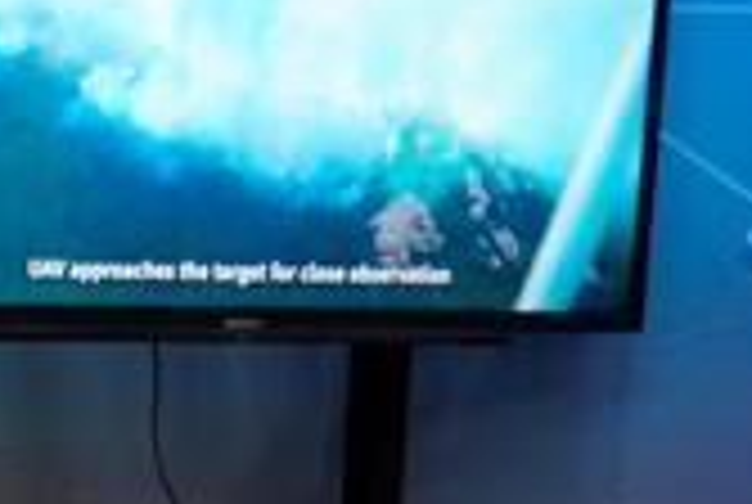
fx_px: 3599
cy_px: 884
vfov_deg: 7.8
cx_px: -910
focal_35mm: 172
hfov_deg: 10.6
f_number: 4
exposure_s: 1/160
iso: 1600
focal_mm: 24
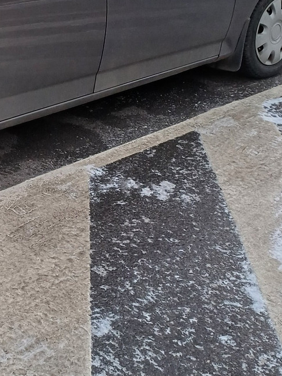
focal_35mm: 62
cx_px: -66
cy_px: 44
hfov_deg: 21.7
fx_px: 673
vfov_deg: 30.0
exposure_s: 1/50
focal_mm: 4.65
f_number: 1.8
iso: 250
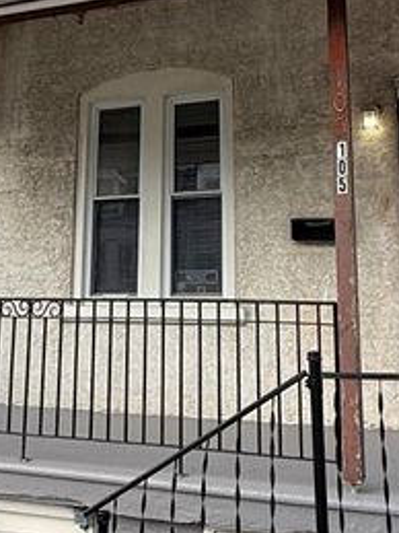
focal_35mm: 36
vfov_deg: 51.1
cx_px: 175
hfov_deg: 39.6
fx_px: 554
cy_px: 216
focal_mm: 2.22
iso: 50
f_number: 2.2
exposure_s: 1/333
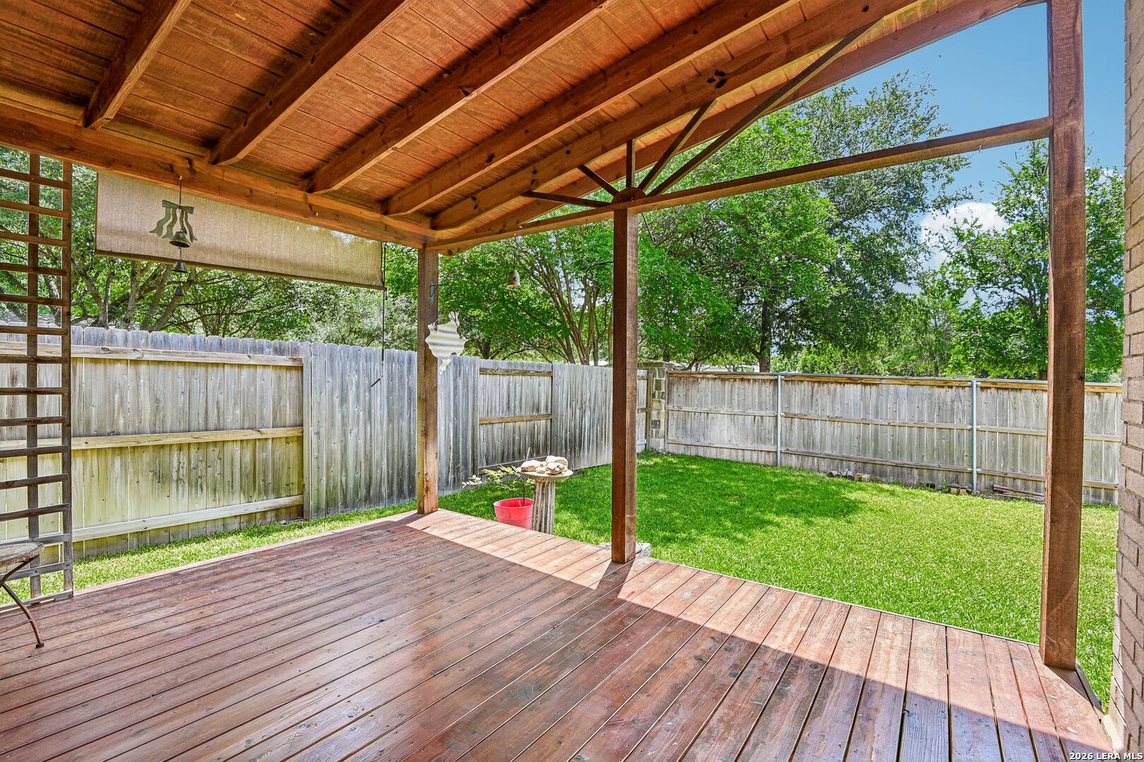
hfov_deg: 96.7
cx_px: 572
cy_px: 381
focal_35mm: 16
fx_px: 508
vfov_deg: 73.7
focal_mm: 16
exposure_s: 1/160
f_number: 8
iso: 400
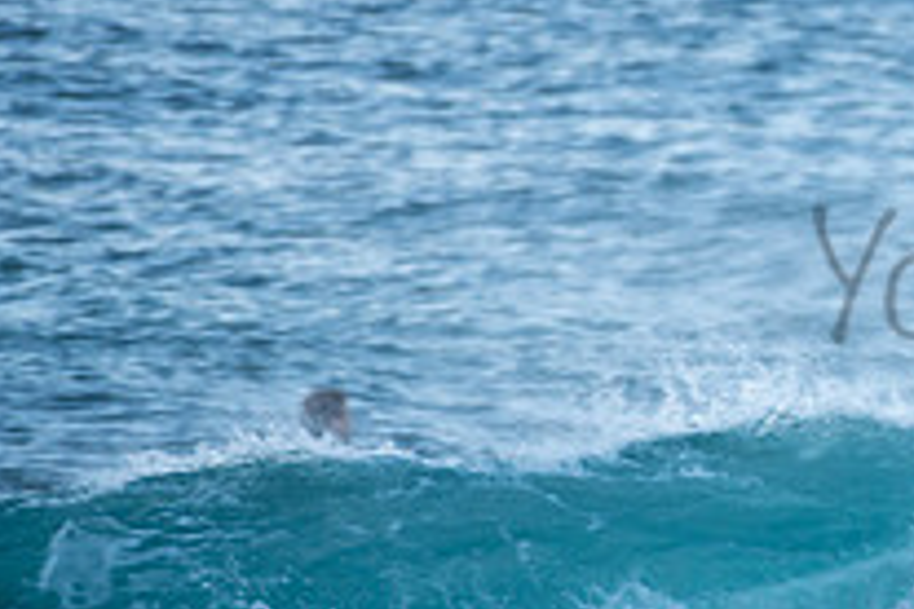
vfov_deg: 0.7
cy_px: 236
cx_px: 1267
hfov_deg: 1.0
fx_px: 53439
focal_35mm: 2105
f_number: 5.6
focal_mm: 500
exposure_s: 1/250
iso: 200
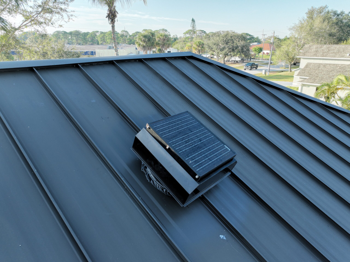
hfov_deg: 71.6
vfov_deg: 56.8
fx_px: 243
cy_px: 131
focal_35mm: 24
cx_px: 175
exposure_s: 1/400
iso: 410
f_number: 2.8
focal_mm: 12.29
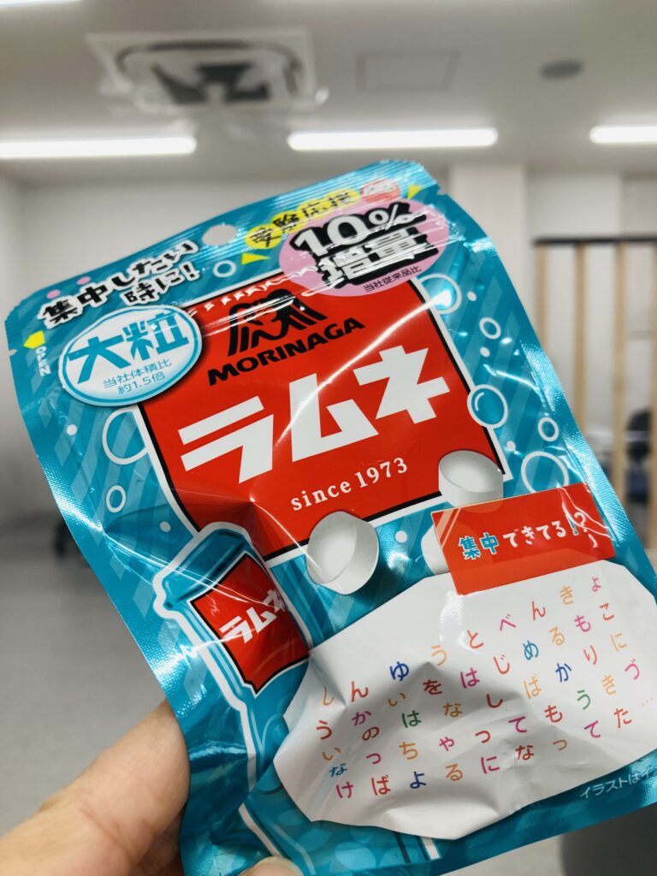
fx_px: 709
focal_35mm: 28
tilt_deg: -3.5
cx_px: 328
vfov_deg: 63.4
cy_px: 438
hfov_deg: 49.7
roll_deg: +1.0
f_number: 1.8
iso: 40
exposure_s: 1/120
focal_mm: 3.99
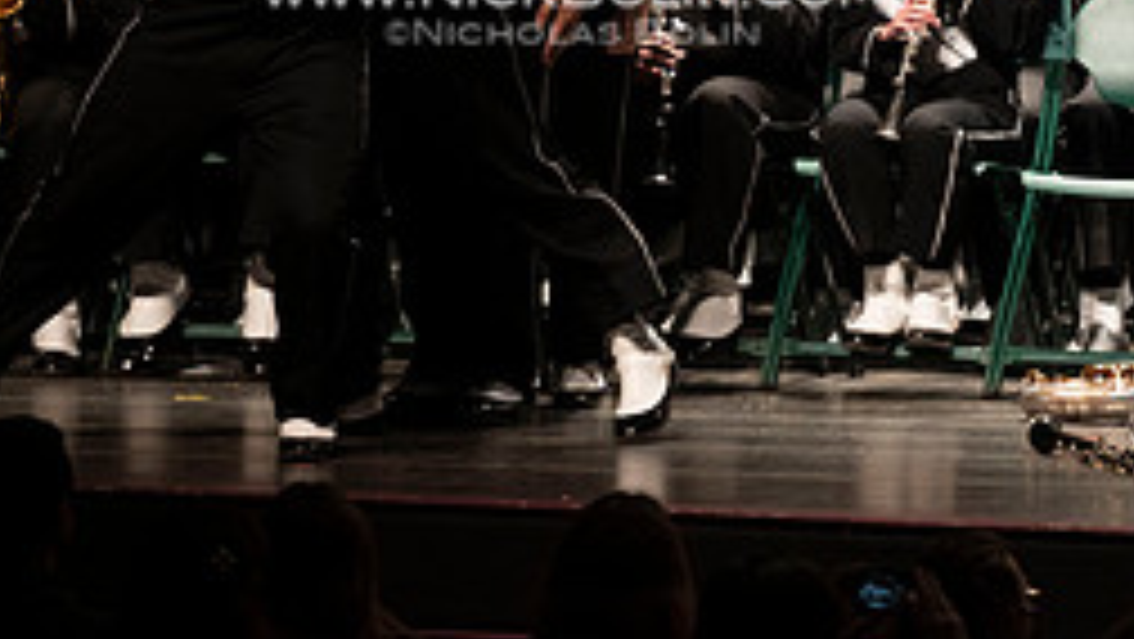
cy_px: -171
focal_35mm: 482
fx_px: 14499
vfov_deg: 2.5
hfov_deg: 4.5
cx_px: 572
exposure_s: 1/500
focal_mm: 200
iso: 2500
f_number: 2.8
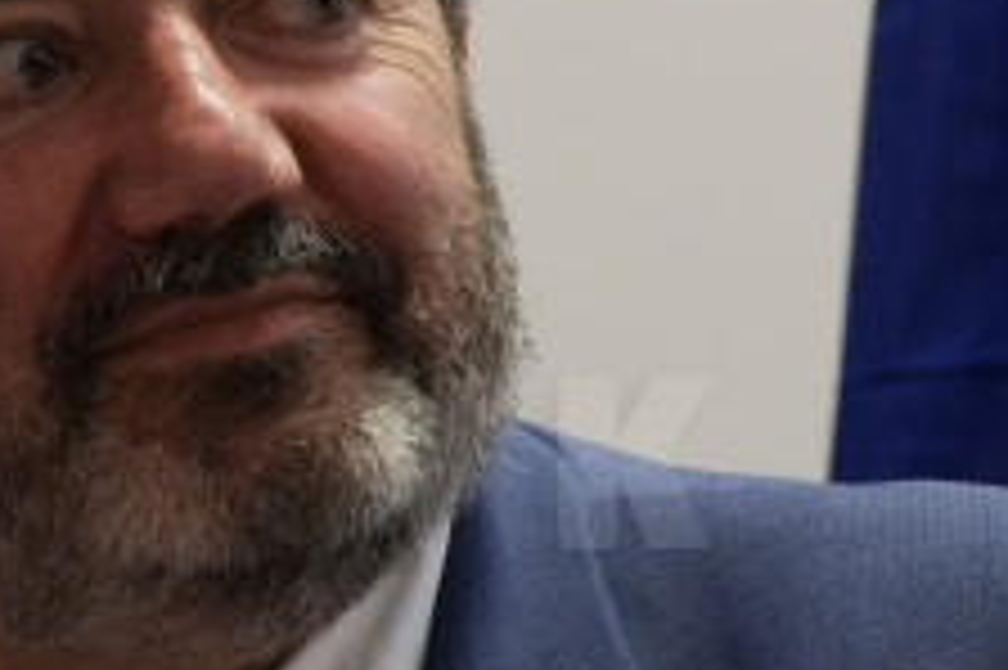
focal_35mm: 1072
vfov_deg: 1.3
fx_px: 29993
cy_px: 627
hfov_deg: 1.9
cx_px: 18
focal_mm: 200
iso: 4000
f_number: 6.3
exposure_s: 1/125
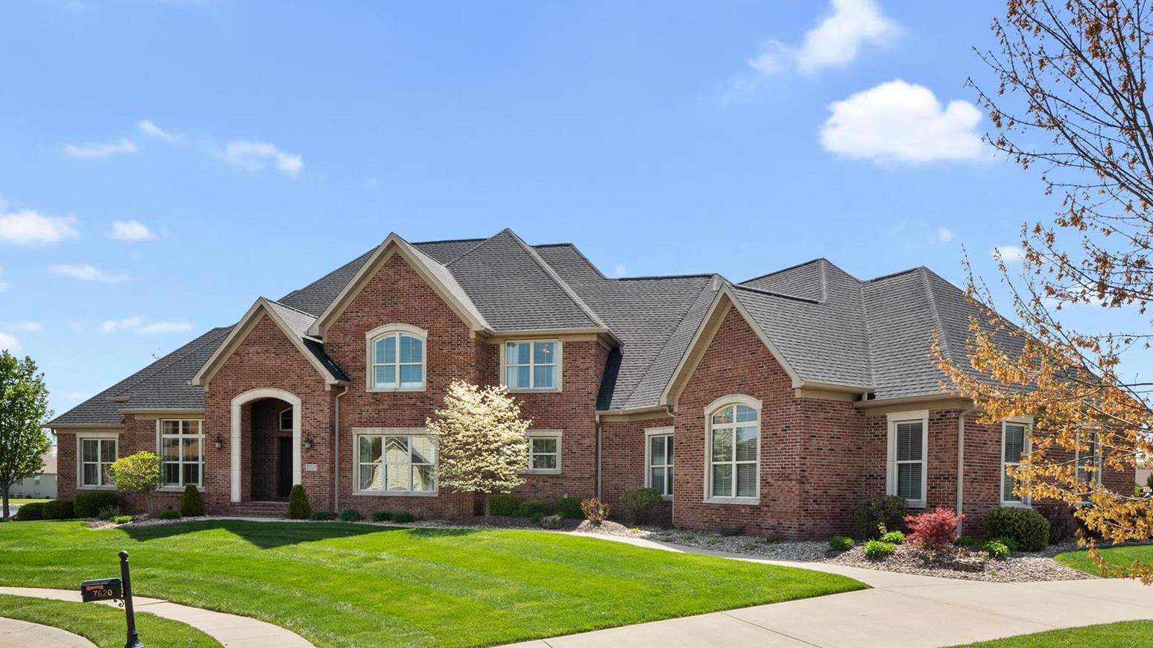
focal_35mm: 26
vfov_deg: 44.2
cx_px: 571
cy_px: 387
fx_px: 795
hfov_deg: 71.9
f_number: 10
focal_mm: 12
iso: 400
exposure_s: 1/160
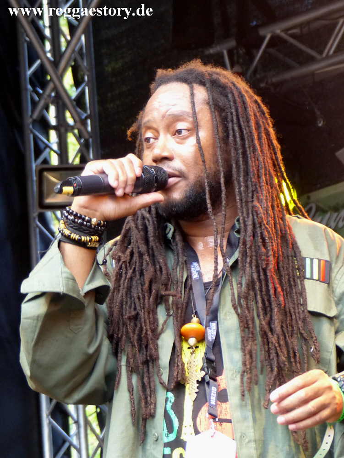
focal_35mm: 140
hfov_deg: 10.6
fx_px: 1853
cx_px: 172
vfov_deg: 14.1
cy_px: 229
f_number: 2.8
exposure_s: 1/80
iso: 320
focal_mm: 25.2
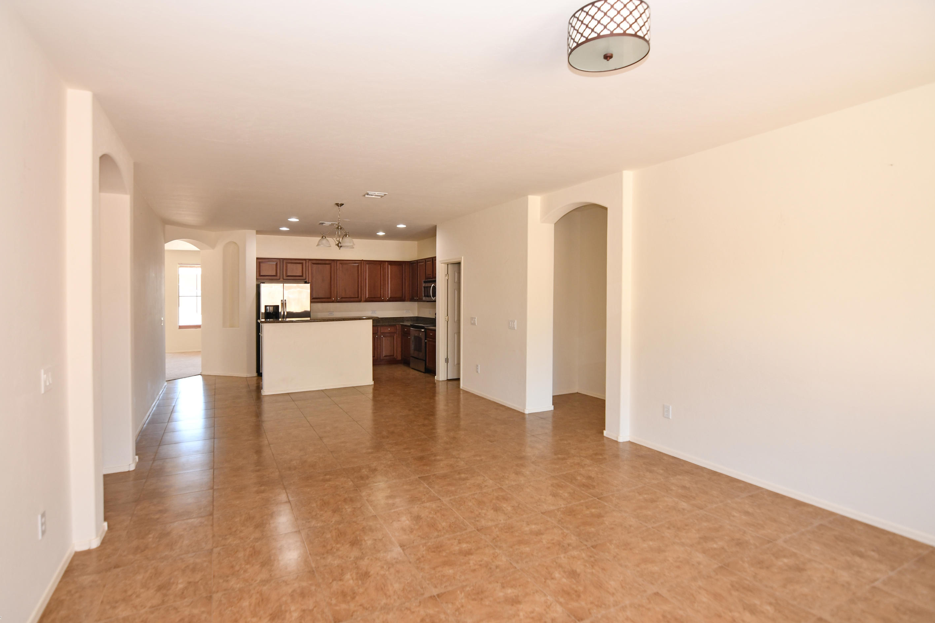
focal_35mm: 17
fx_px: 441
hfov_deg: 93.3
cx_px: 467
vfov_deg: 70.4
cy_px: 308
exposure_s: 1/60
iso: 280
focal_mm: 11
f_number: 4
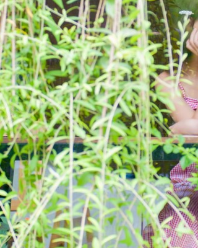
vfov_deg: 9.4
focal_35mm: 205
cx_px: 170
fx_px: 1502
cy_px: 48
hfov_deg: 7.5
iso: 320
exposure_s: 1/250
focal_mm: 70
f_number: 2.8
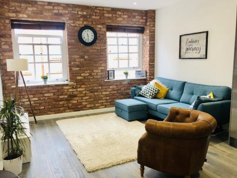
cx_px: 115
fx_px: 199
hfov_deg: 61.6
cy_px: 89
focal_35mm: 29
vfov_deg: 48.2
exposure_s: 1/25
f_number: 1.8
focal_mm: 4
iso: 32
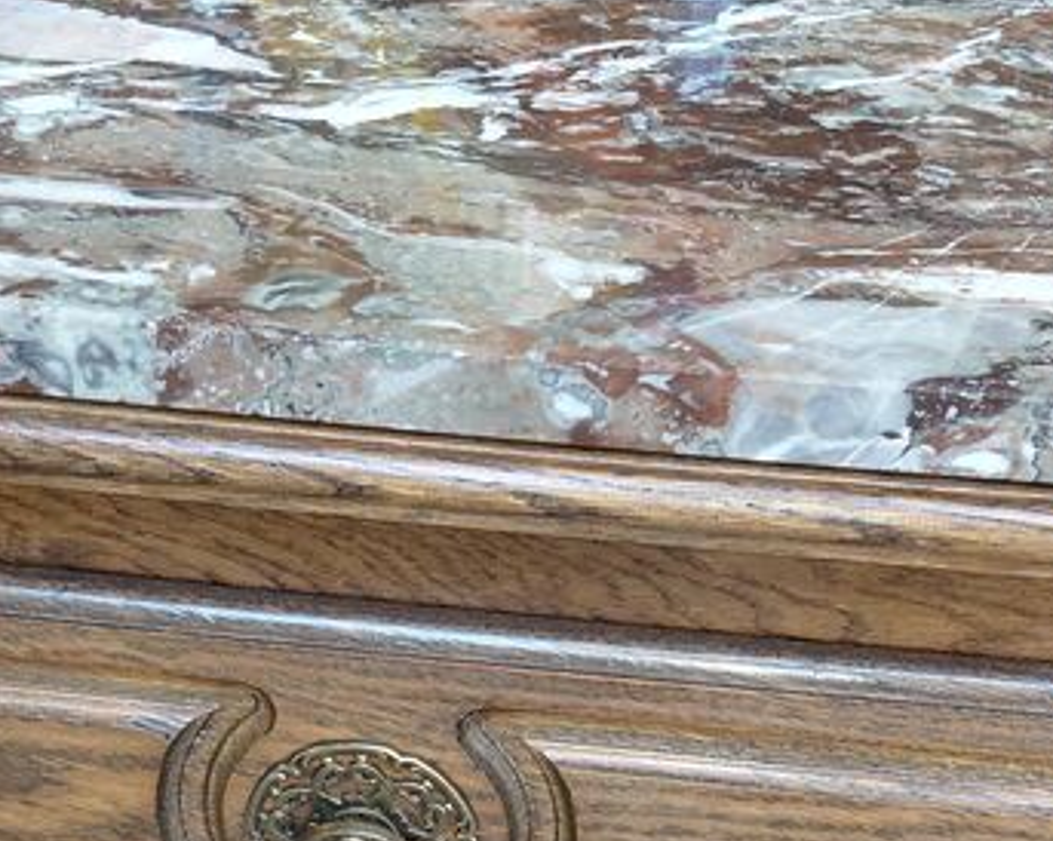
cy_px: 826
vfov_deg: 19.6
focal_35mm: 76
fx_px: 2367
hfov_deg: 25.0
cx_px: 379
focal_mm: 4.69
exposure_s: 1/100
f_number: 1.8
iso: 250
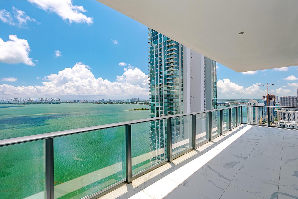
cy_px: 100
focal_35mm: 16
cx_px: 149
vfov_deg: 73.7
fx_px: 132
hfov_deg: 96.7
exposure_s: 1/250
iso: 200
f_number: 8
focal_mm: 16
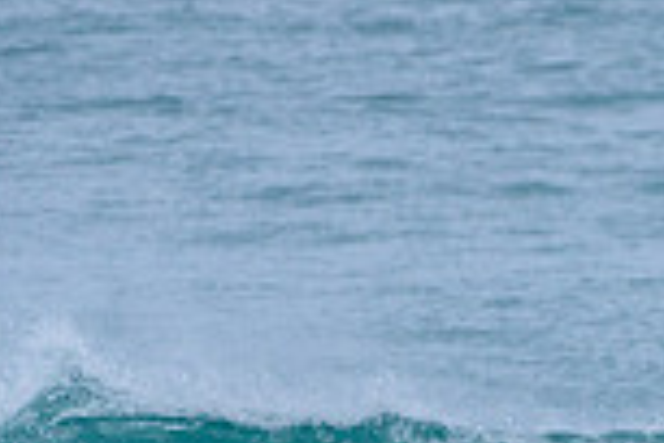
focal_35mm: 2329
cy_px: 664
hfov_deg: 0.9
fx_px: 42954
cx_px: 703
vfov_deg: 0.6
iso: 250
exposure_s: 1/2000
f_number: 5.6
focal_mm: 500
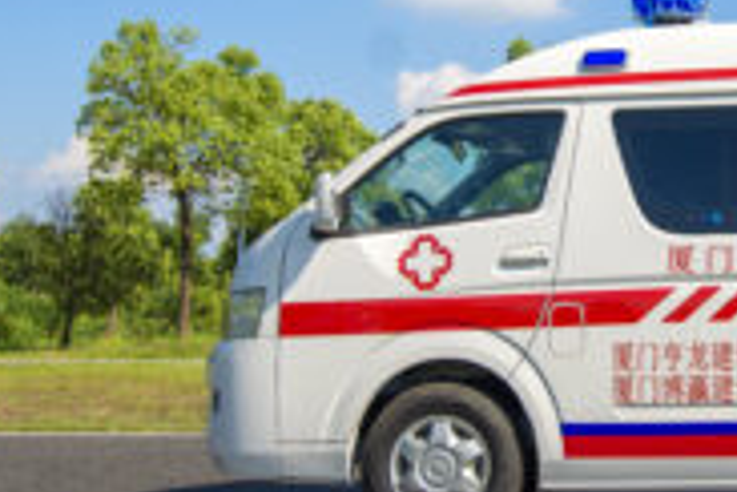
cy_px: 171
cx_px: 765
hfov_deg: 27.3
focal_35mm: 69
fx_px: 1412
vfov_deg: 19.7
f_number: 4.5
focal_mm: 21
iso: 100
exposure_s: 1/1000
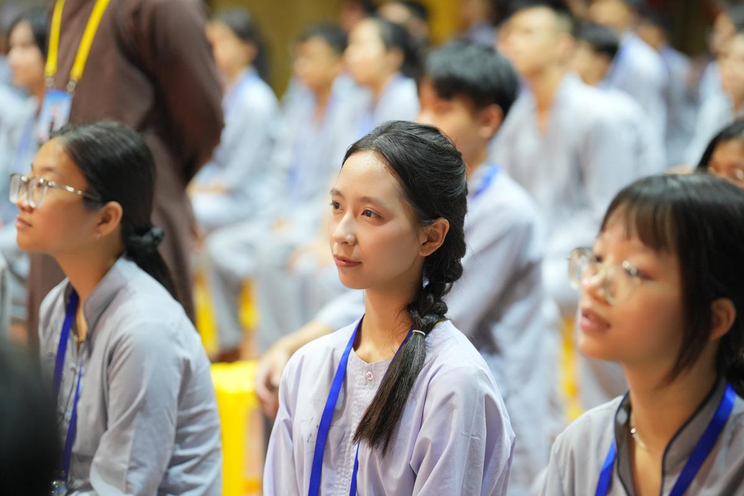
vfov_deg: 11.9
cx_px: 372
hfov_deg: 17.8
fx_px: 2376
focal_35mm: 115
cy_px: 248
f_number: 2.8
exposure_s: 1/100
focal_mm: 115
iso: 4000
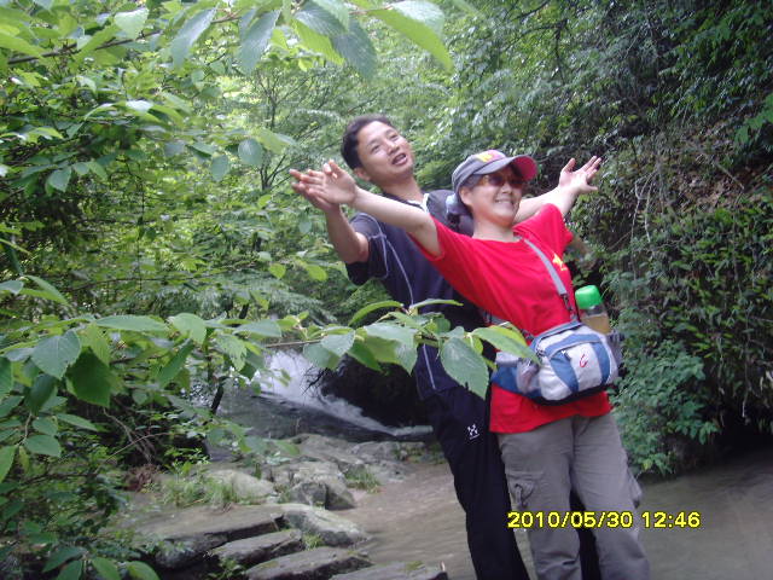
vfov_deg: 36.8
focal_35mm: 39
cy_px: 290
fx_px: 871
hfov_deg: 47.9
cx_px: 386
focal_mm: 6.6
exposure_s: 1/45
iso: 160
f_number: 3.5
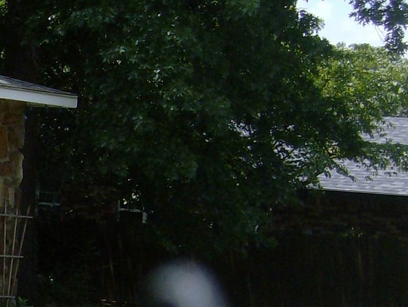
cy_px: 250
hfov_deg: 15.9
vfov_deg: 12.6
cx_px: -138
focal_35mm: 117
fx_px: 1381
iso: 100
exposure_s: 1/468
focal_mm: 6
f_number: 4.7
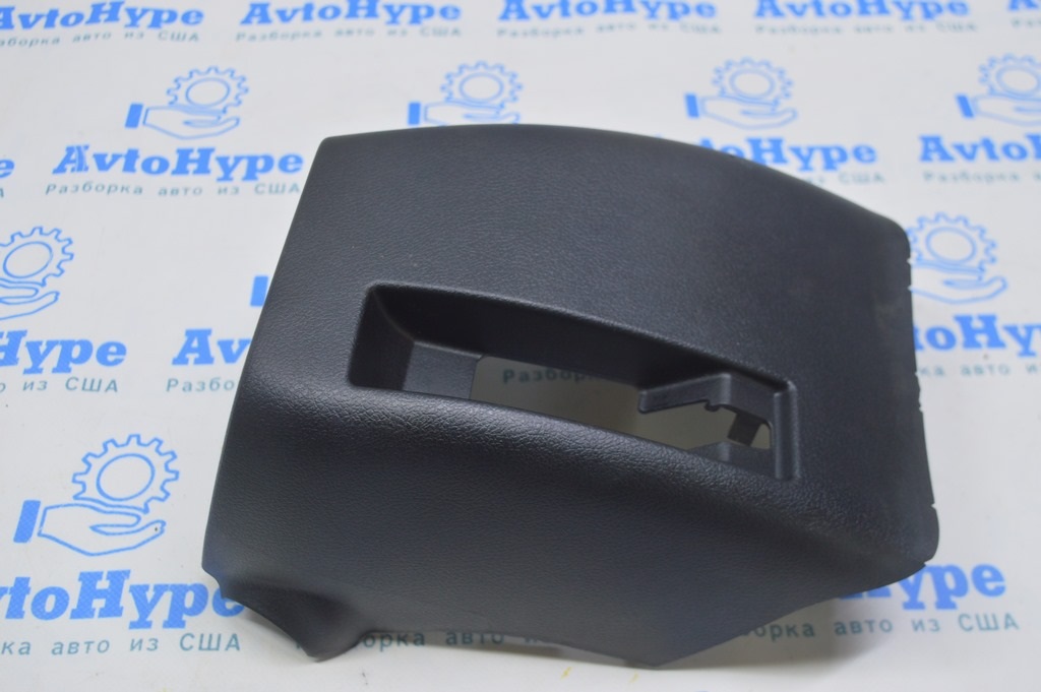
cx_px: 520
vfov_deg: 30.8
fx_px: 1257
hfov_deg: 45.0
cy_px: 346
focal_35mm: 44
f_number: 5.6
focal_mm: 29
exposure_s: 1/20
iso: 400
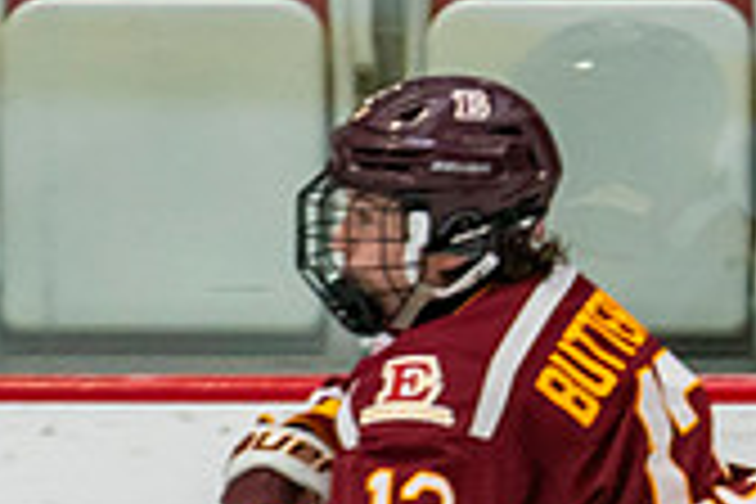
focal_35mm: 1330
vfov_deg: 1.0
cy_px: 950
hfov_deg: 1.6
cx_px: 715
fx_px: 27928
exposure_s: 1/640
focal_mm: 200
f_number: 2.8
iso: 1250
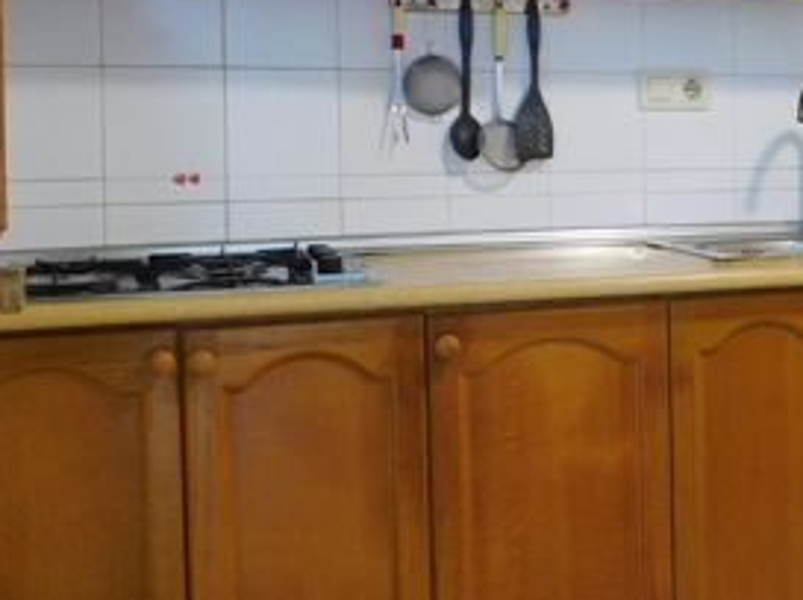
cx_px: 931
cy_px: 174
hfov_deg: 27.9
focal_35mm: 62
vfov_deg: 23.4
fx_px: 1436
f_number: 3
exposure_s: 1/30
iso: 220
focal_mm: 4.1
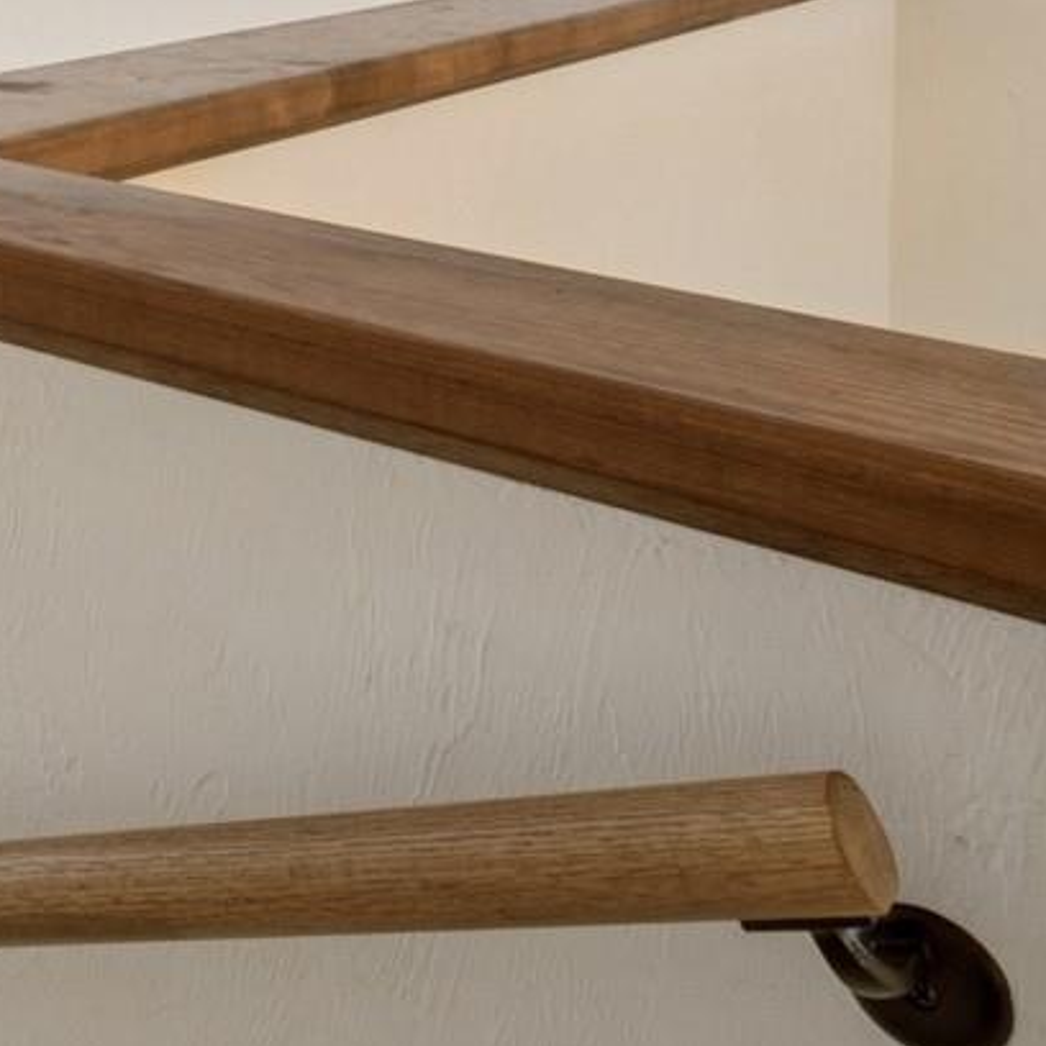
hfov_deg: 27.2
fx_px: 1709
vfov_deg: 29.0
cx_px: -387
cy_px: -238
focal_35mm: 50
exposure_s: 1/13
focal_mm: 10
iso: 200
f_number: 8
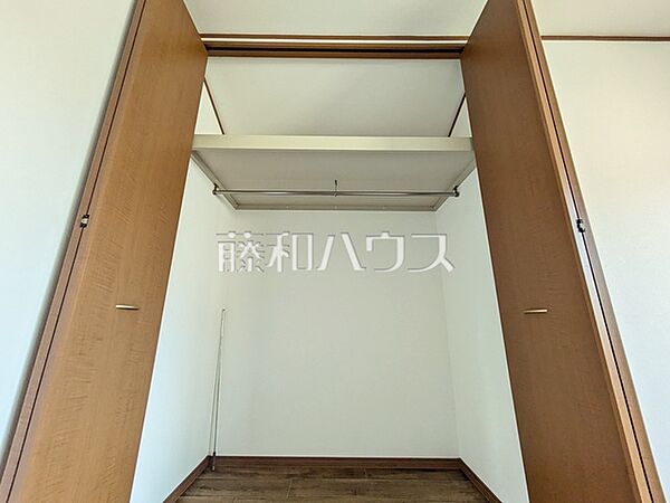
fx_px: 271
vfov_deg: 85.7
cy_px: 252
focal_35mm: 14
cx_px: 335
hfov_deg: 102.1
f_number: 2.2
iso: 127
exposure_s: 1/33.3
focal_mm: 1.83
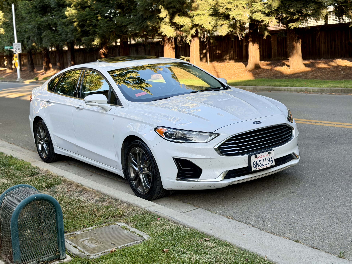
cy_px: 132
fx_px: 488
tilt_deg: -9.0
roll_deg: +3.7
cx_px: 176
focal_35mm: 48
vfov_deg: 30.3
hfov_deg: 39.7
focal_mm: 6.76
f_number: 1.78
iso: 64
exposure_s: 1/392
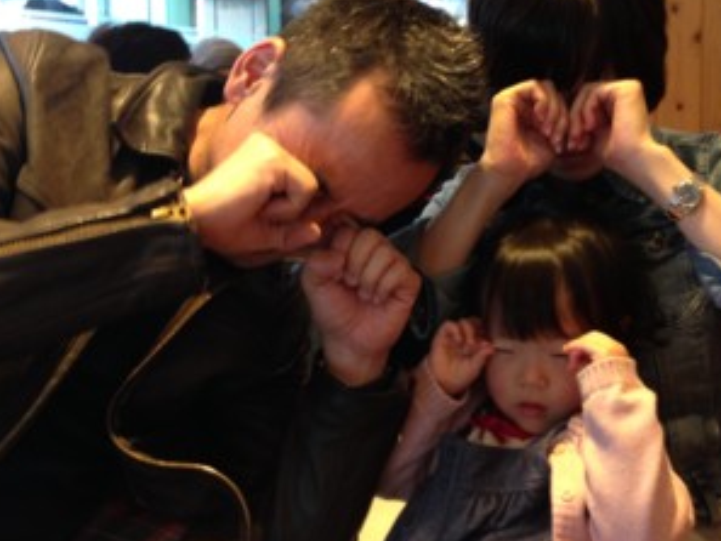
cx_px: 488
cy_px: 143
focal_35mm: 50
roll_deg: -0.8
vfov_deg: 28.7
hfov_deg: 37.7
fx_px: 1042
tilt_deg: -2.9
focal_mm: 4.12
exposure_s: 1/20
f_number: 2.4
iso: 100
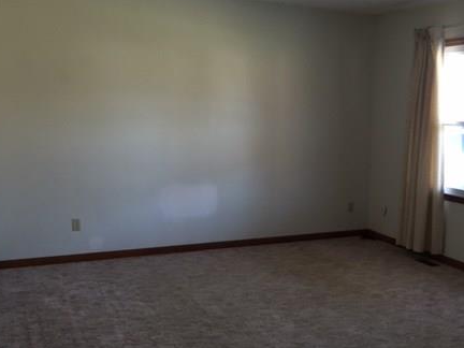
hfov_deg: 43.2
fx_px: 576
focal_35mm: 43
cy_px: 240
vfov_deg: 33.2
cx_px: 311
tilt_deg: -12.5
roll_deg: -1.2
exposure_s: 1/30
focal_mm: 4.15
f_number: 2.2
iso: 64
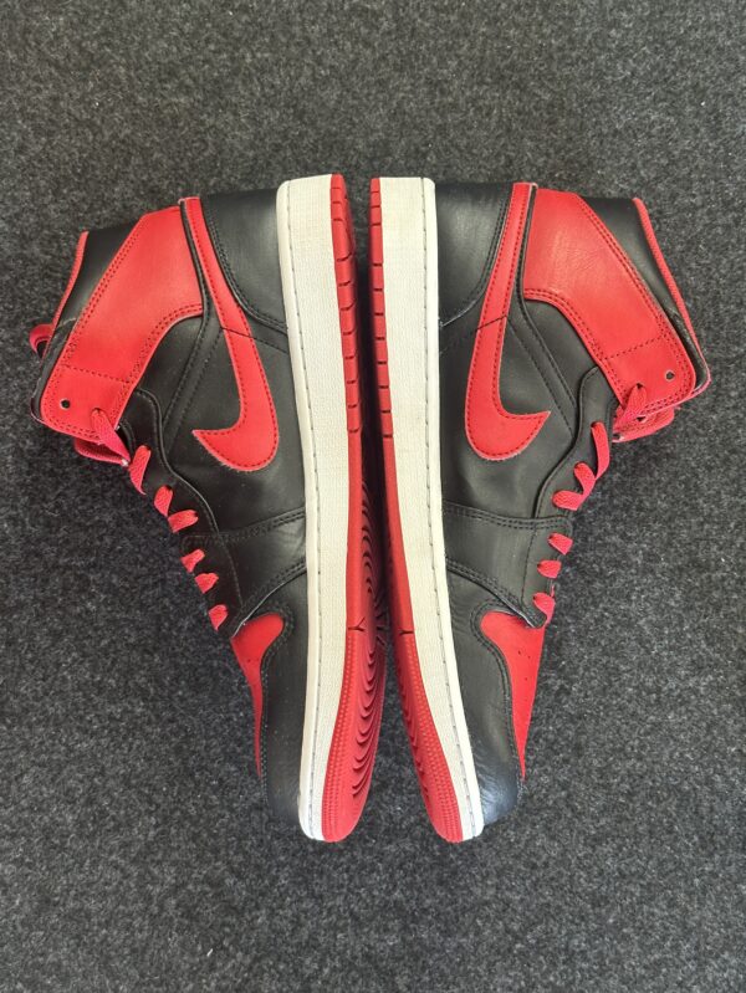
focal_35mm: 48
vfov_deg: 39.6
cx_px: 373
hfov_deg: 30.3
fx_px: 1378
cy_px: 496
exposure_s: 1/50
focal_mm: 6.86
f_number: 1.78
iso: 200
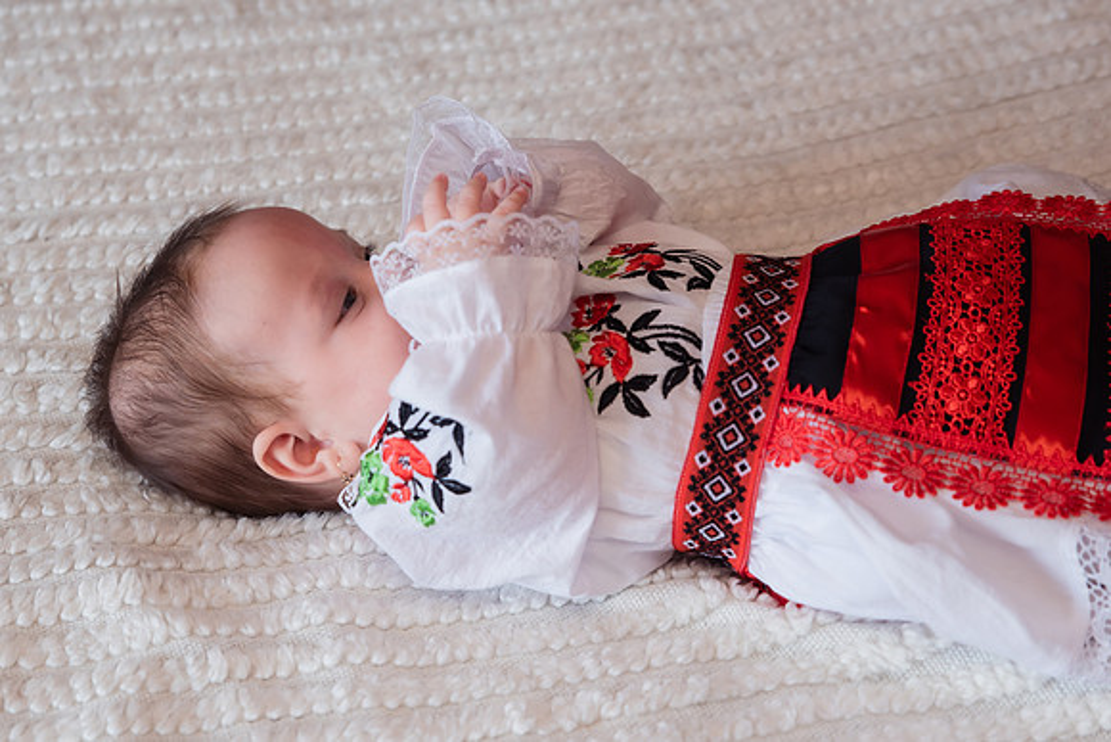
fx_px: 2780
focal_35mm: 90
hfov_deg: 22.6
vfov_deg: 15.2
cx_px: 498
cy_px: 372
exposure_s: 1/200
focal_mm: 62
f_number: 3.2
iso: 400
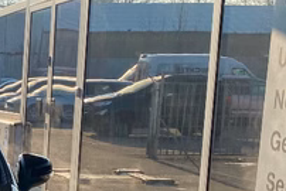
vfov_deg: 12.5
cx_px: -137
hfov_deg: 17.3
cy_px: 238
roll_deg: -0.8
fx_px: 851
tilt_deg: -7.7
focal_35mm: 107
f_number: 1.8
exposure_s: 1/2513
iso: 32
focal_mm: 4.25
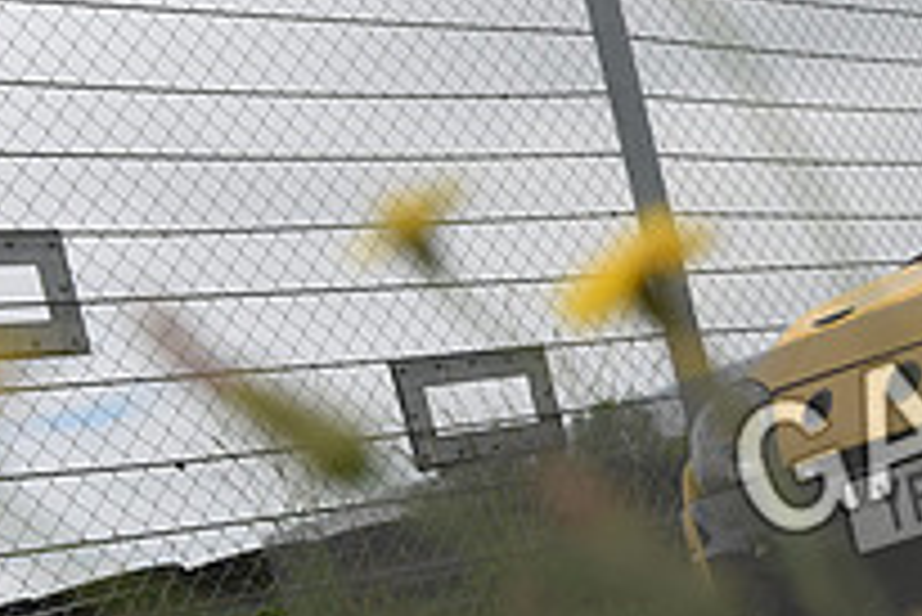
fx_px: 2460
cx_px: 1165
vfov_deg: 14.2
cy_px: 461
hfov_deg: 19.7
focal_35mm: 96
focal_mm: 34
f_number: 5.6
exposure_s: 1/800
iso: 500
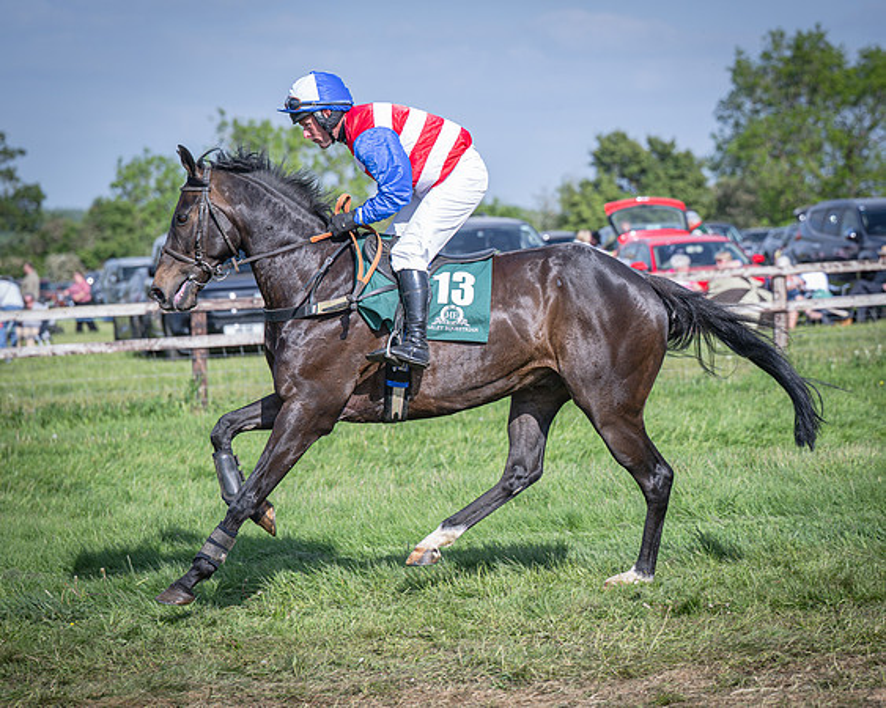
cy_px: 423
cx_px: 546
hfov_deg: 14.0
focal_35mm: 137
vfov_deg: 11.3
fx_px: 3593
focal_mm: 100
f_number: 3.5
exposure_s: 1/1600
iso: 200
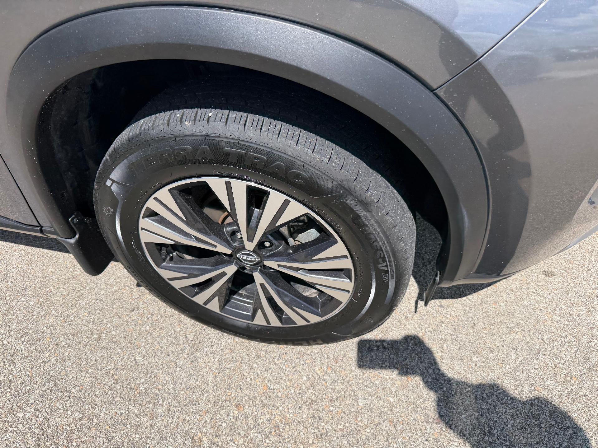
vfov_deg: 56.8
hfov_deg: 71.6
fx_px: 415
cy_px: 224
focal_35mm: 24
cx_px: 299
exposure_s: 1/4167
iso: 100
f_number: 1.78
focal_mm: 6.76
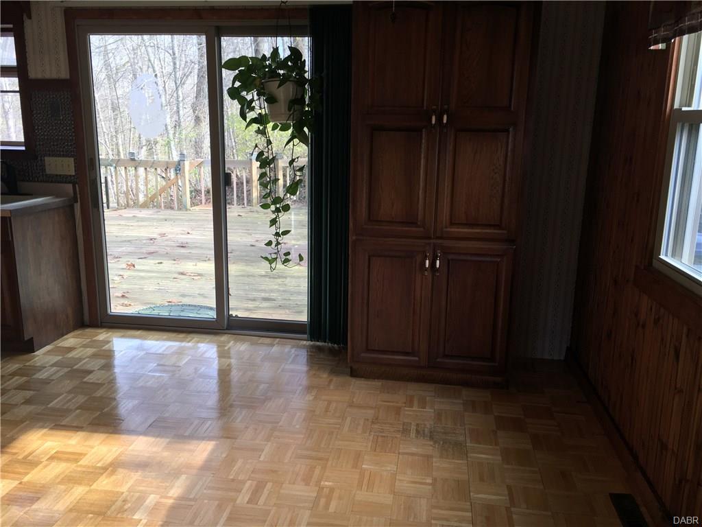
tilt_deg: -13.1
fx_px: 588
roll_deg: -1.6
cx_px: 351
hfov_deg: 61.7
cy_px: 264
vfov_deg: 48.2
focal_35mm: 29
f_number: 2.2
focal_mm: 4.15
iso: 25
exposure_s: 1/60
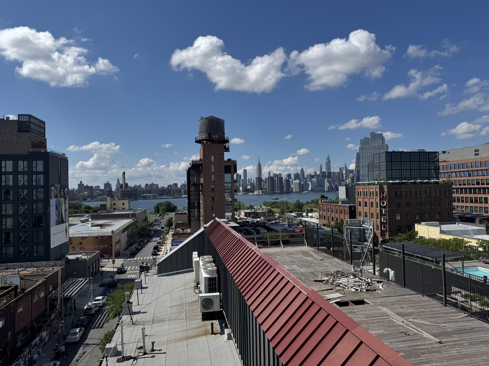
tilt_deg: +0.6
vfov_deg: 56.8
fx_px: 339
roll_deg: +0.9
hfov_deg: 71.6
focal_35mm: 24
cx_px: 244
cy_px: 183
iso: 80
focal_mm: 6.76
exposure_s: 1/7092
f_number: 1.78
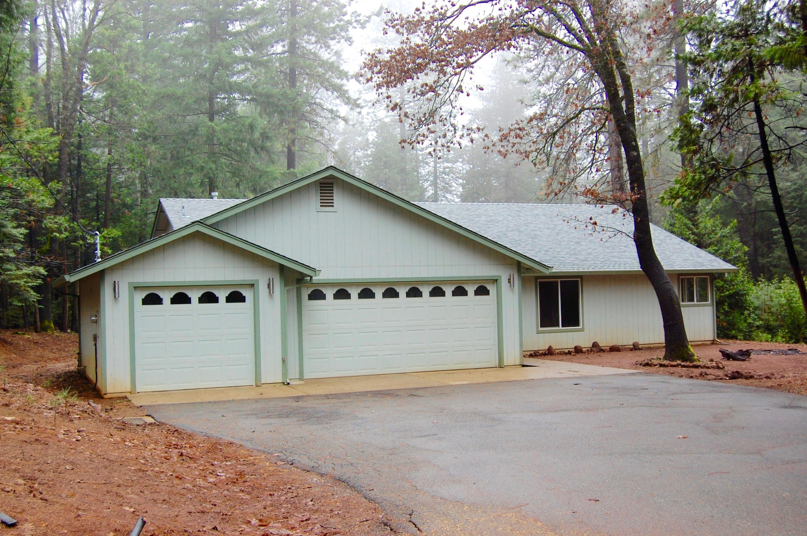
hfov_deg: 49.6
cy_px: 268
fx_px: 873
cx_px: 404
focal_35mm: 39
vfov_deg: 34.1
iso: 400
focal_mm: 26
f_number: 5.6
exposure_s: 1/125
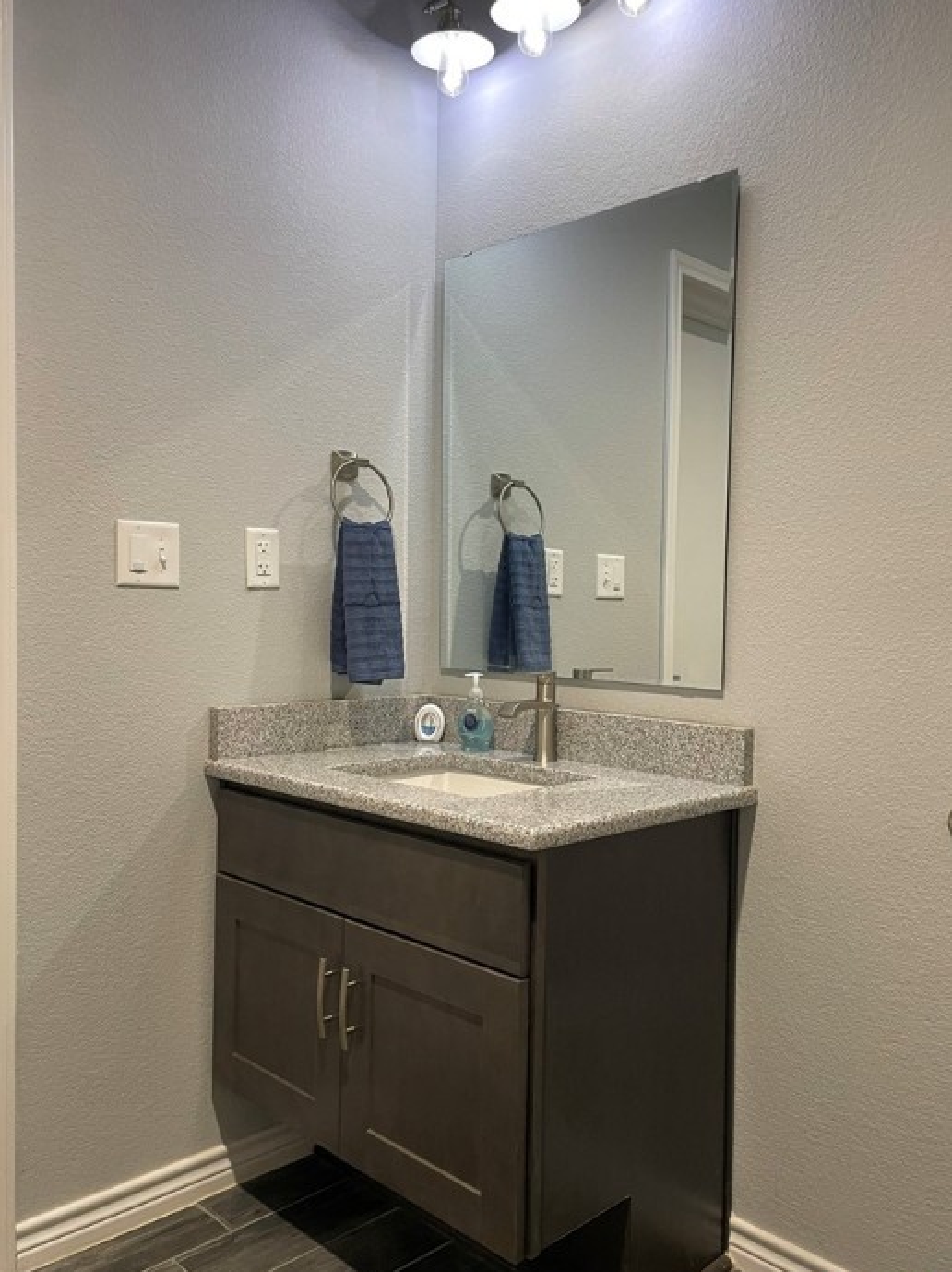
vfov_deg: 61.7
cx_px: 494
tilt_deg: -2.8
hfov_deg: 48.2
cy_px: 650
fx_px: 1064
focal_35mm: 29
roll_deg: -0.6
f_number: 1.6
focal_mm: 4.2
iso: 125
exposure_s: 1/60
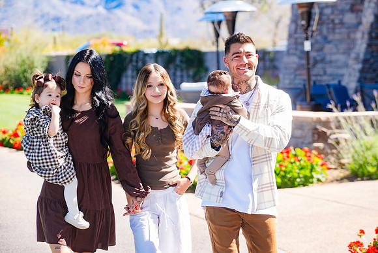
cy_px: 126
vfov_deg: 9.2
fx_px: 1565
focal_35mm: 149
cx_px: 189
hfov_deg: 13.8
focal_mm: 149
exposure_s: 1/400
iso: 320
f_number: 5.6
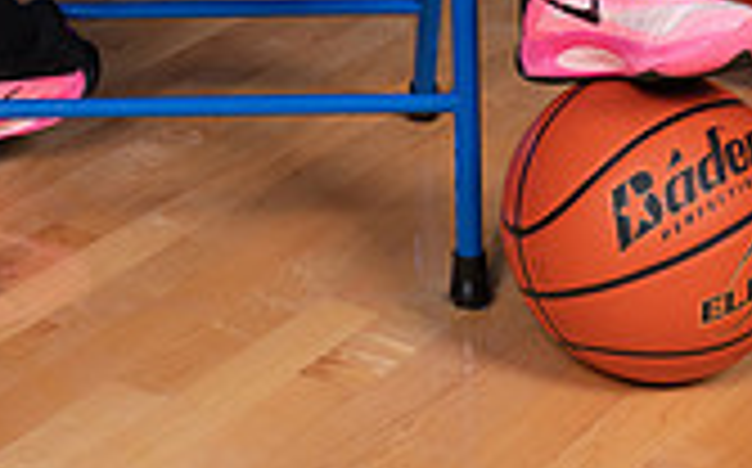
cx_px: 225
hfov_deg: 15.8
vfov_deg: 9.2
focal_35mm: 132
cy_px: -531
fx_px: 2703
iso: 500
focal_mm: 48
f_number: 7.1
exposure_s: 1/320
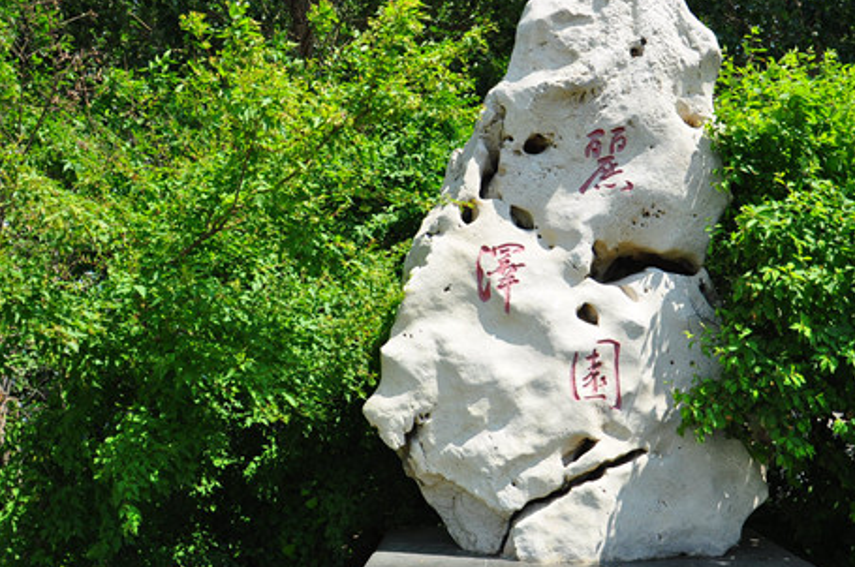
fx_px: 901
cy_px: 313
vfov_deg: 34.9
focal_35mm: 38
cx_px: 513
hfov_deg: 50.4
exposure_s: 1/1600
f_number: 3.5
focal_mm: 18
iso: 320
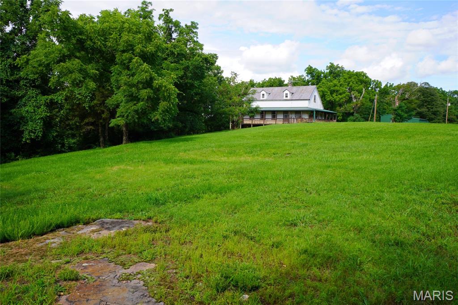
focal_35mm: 30
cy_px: 152
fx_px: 382
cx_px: 229
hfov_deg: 61.9
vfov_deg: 43.6
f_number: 8
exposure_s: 1/125
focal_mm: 20
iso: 100
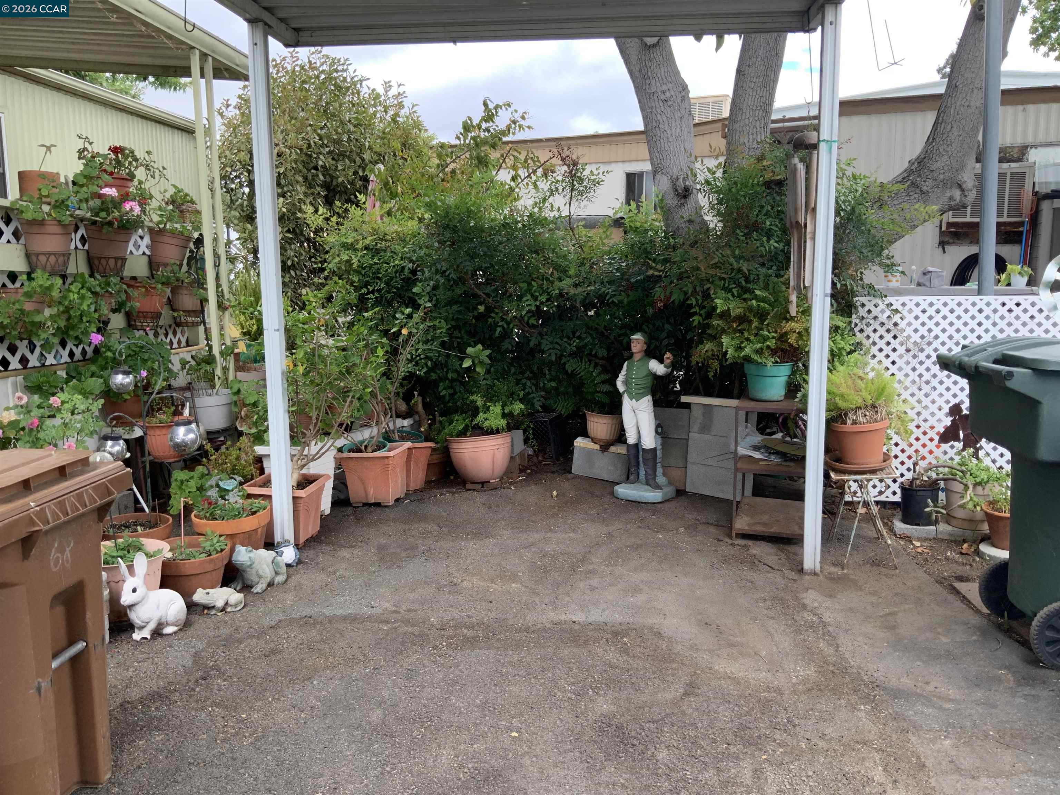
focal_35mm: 29
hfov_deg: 61.7
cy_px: 398
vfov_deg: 48.2
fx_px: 888
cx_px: 530
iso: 16
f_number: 1.8
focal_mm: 3
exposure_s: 1/186
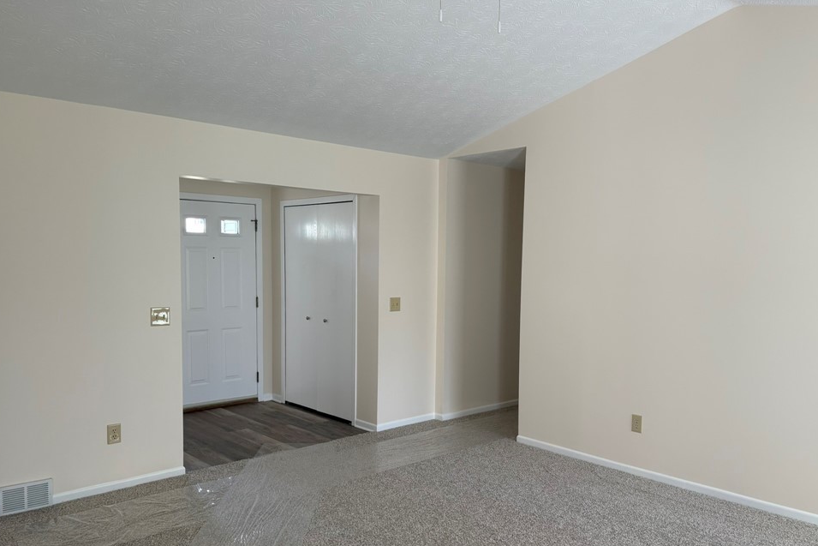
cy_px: 309
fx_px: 659
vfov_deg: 44.9
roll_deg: -0.1
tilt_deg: -4.8
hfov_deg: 63.6
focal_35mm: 29
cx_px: 426
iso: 125
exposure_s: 1/121
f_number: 1.6
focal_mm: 5.96
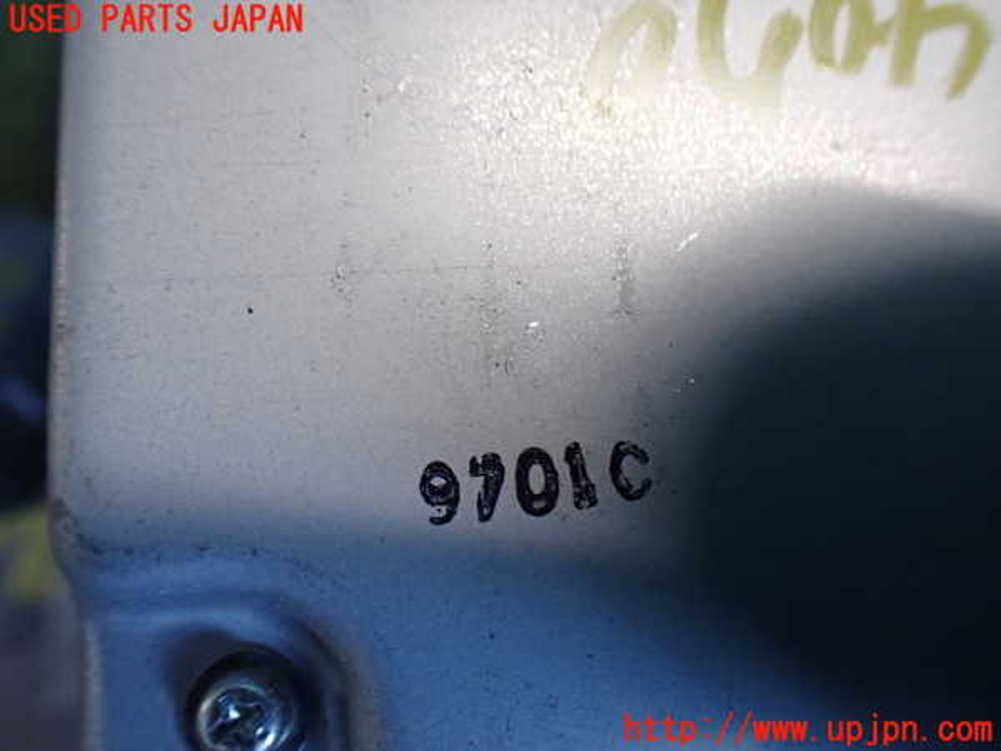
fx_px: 868
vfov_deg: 46.8
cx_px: 500
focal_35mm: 30
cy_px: 376
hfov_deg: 60.0
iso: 640
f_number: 2.3
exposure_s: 1/125
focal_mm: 5.4
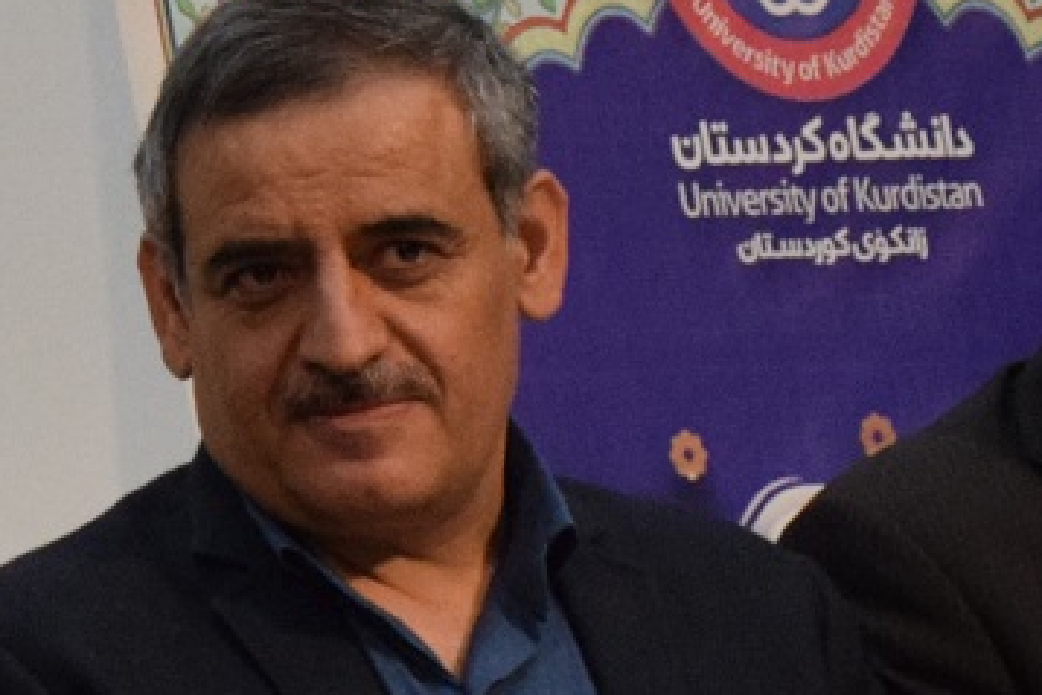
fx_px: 10916
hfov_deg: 5.3
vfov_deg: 3.6
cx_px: -1371
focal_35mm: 377
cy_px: 590
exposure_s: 1/320
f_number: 4.8
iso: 2000
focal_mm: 50
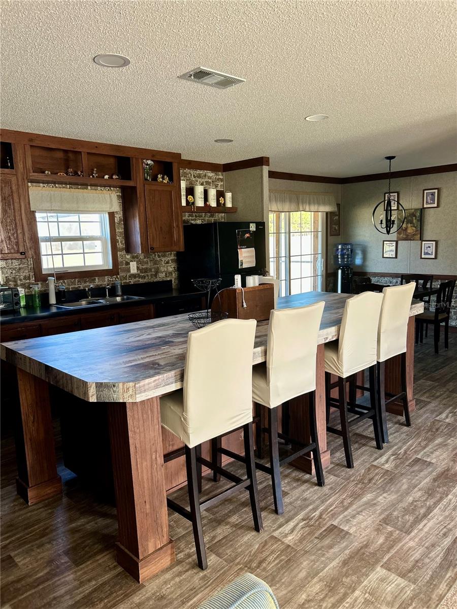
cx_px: 228
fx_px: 458
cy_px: 304
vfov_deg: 67.3
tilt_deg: -6.4
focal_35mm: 26
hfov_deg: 53.1
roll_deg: +2.0
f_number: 1.5
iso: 100
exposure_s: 1/121
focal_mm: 5.7
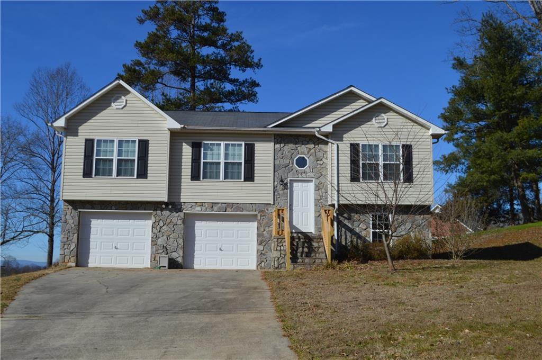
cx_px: 271
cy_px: 180
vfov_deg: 34.1
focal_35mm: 39
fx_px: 586
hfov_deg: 49.6
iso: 100
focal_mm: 26
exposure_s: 1/320
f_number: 9
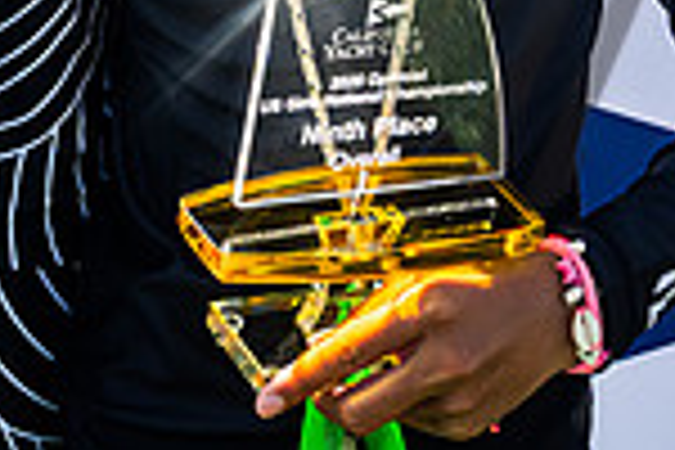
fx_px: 2887
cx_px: 270
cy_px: -416
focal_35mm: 154
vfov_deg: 8.5
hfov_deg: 13.3
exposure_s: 1/400
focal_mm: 39
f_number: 10
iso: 800
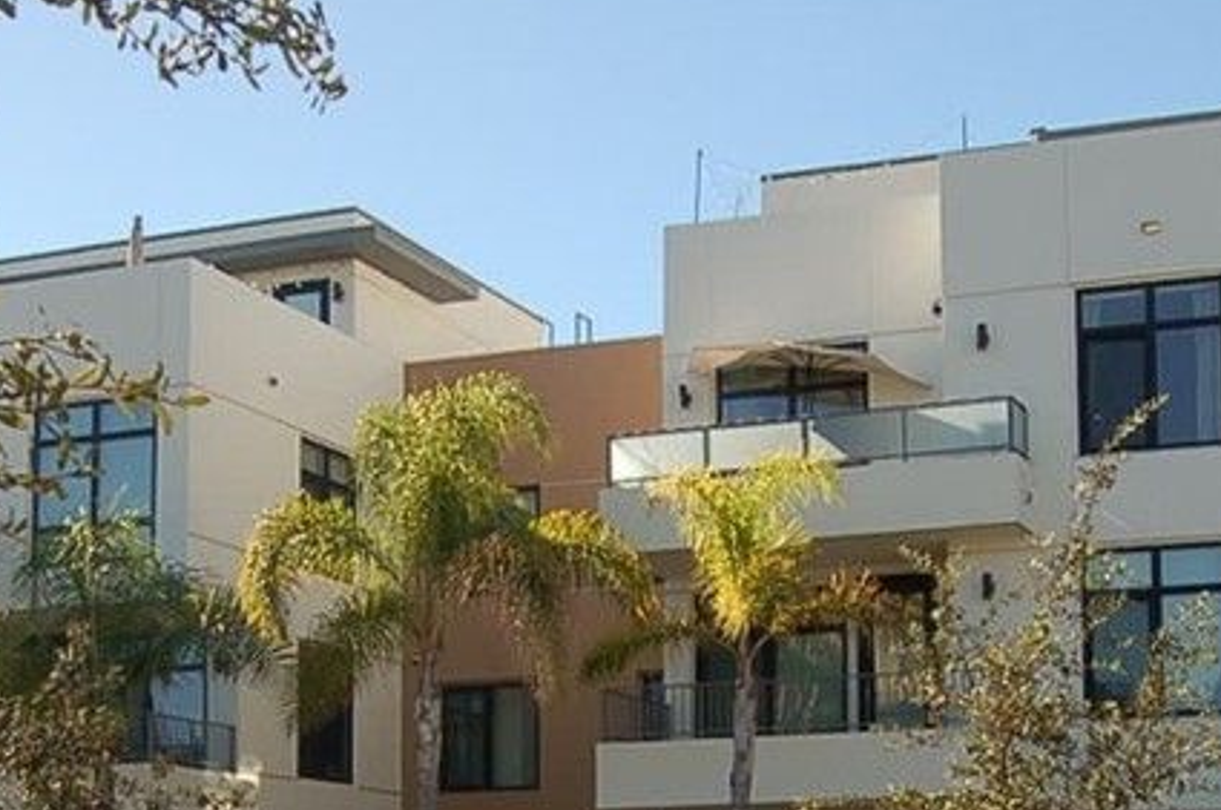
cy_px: 750
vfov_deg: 20.4
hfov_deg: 30.9
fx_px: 2201
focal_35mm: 65
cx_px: 712
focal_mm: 18
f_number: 8
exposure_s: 1/250
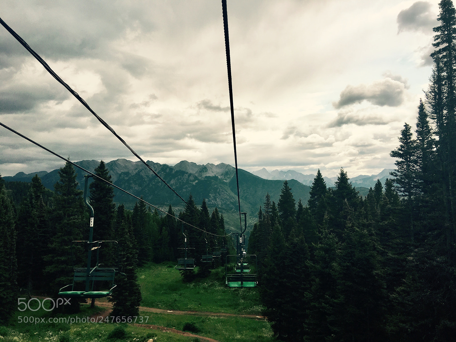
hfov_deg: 61.7
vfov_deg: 48.2
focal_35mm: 29
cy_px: 171
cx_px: 228
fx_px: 382
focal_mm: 4.15
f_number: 2.2
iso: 25
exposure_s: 1/2262
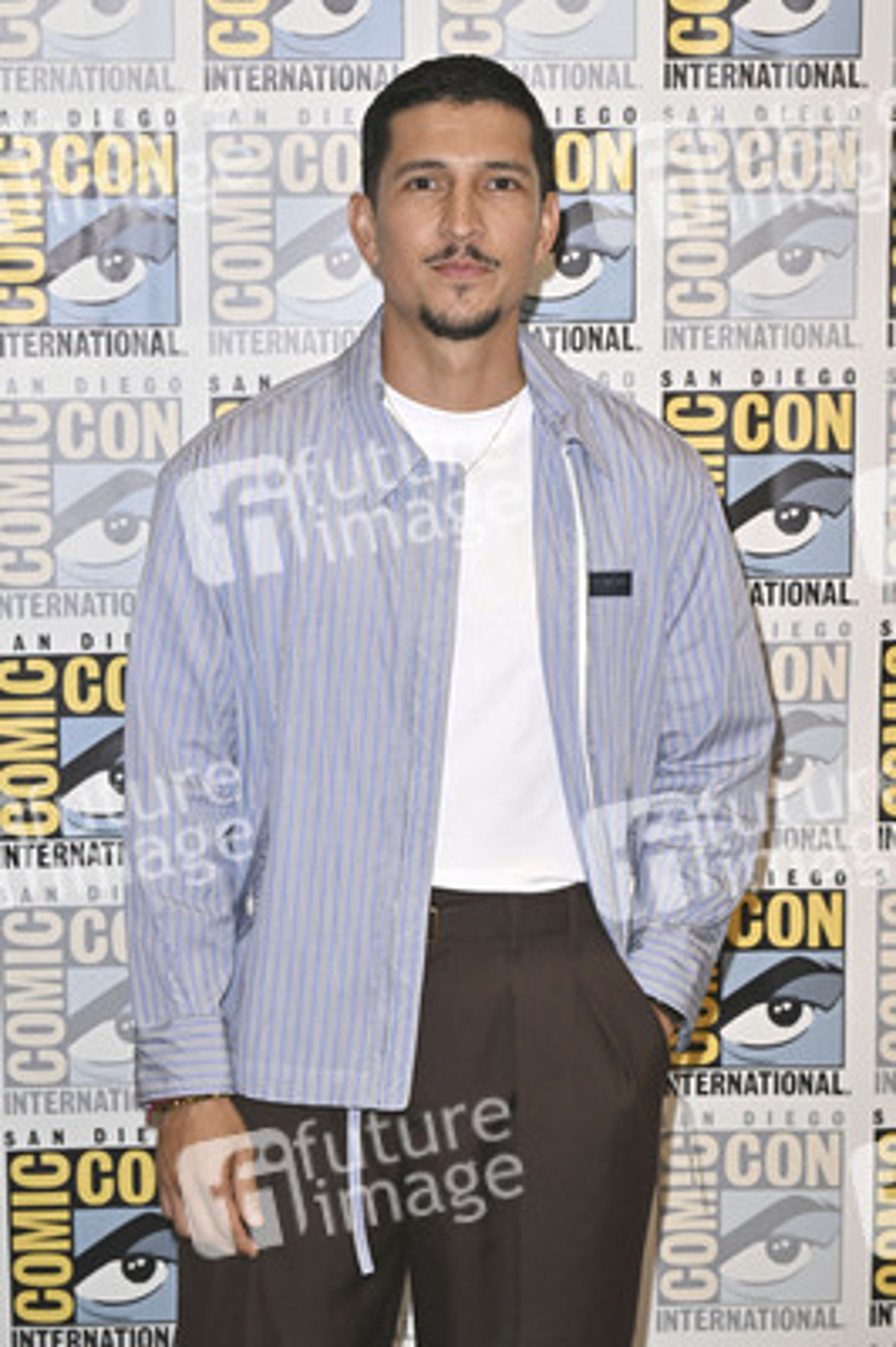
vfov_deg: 29.7
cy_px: 674
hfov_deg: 20.0
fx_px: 2543
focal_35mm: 68
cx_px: 448
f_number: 5
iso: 2500
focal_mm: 68
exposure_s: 1/250
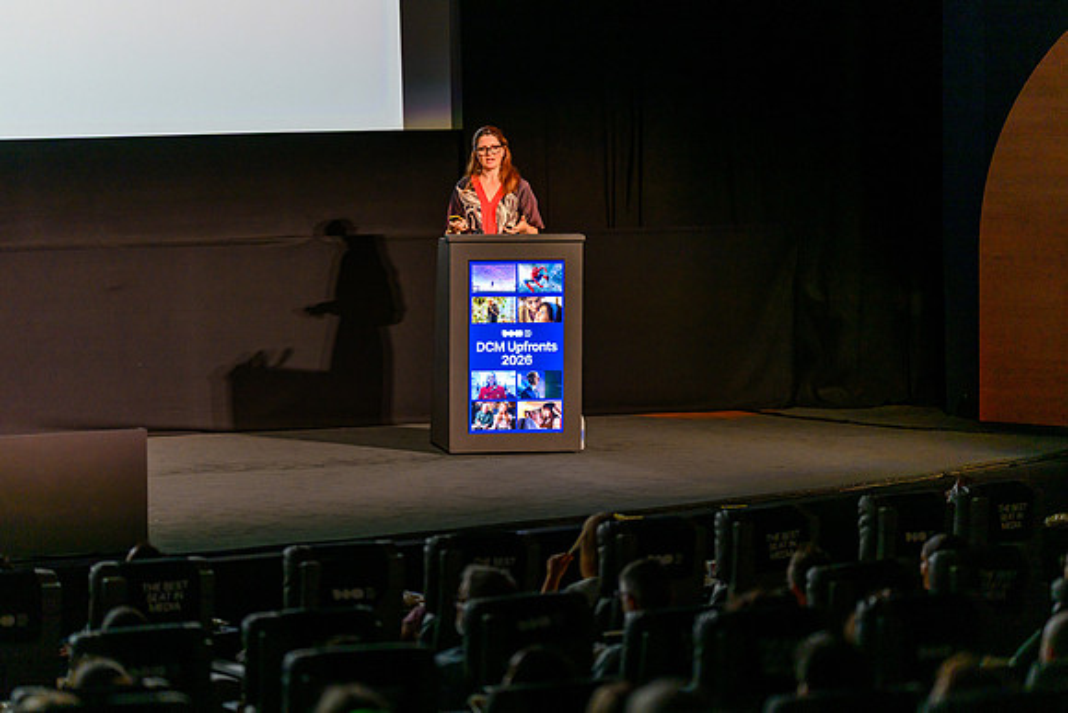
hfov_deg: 15.1
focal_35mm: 136
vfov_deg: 10.1
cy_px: 356
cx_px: 534
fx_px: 4027
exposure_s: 1/160
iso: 1100
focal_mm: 135
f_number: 1.8
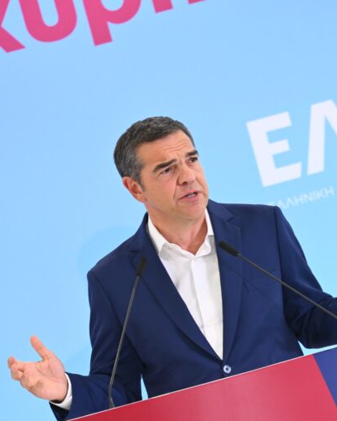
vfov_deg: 5.5
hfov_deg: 4.4
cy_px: 211
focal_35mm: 354
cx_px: 288
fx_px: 4415
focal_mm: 250
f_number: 5.6
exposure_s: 1/125
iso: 2800
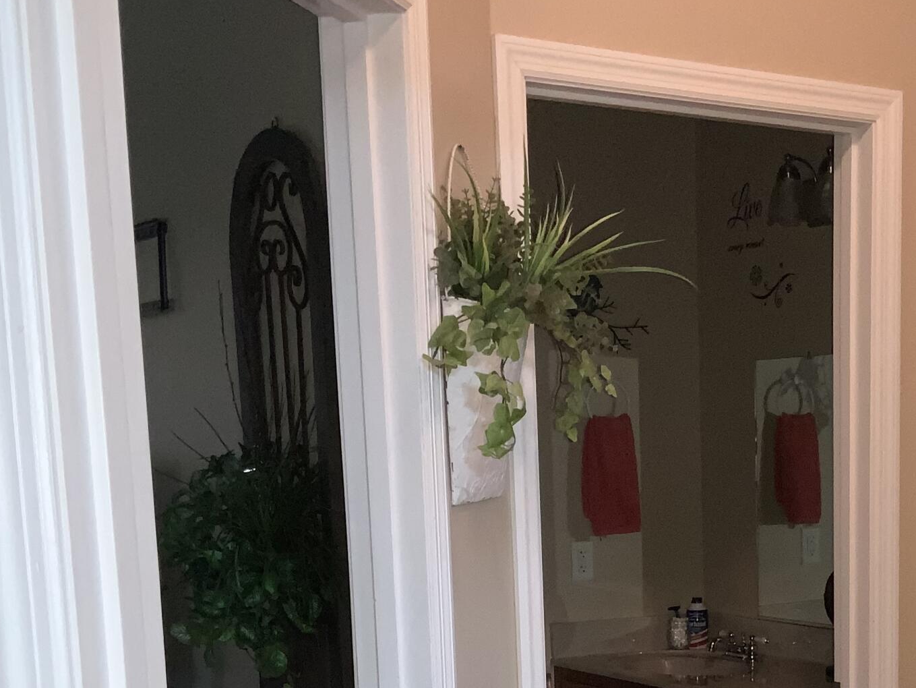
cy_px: 697
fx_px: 1694
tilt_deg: -8.9
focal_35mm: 64
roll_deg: +0.7
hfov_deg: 29.7
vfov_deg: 22.0
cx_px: 714
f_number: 1.8
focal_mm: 3
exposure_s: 1/40
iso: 80
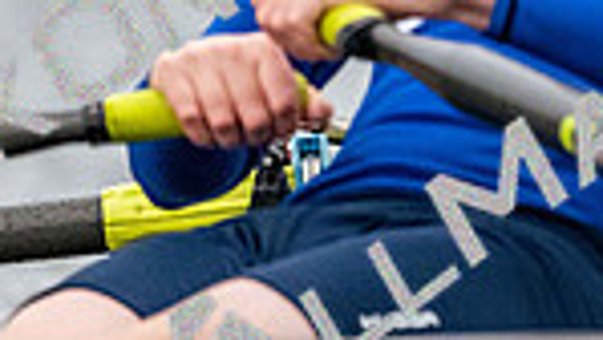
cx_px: 992
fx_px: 26044
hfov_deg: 1.3
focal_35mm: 1628
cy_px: -156
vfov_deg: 0.7
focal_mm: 400
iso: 5600
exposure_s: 1/2000
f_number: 4.5
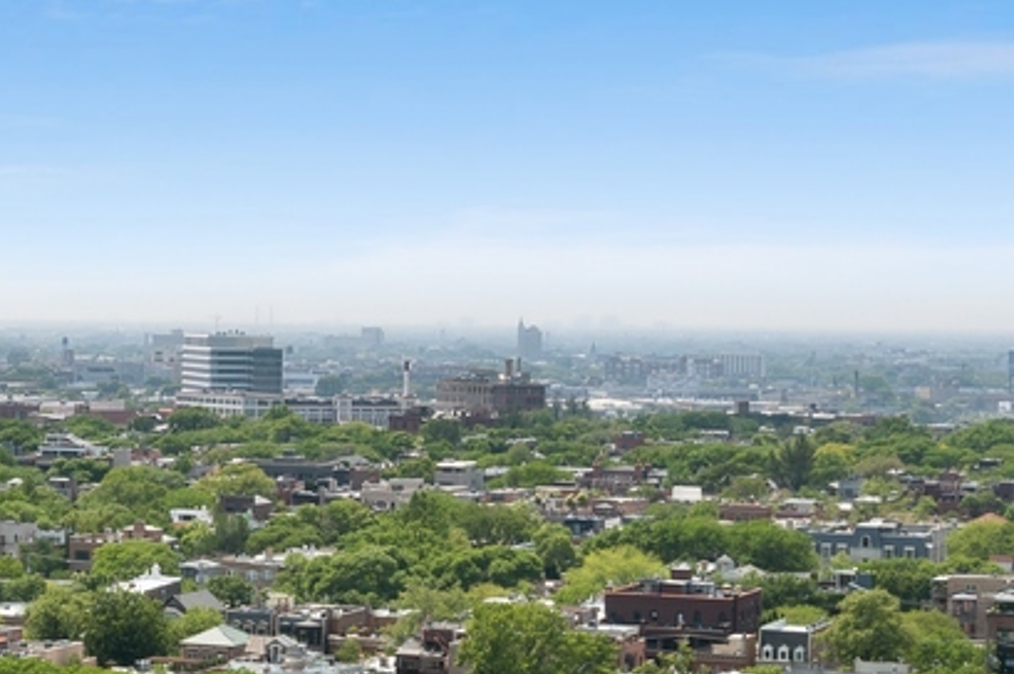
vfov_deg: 11.5
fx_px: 3349
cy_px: 320
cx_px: -628
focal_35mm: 119
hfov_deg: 15.5
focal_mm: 30
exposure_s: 1/80
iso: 100
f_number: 13
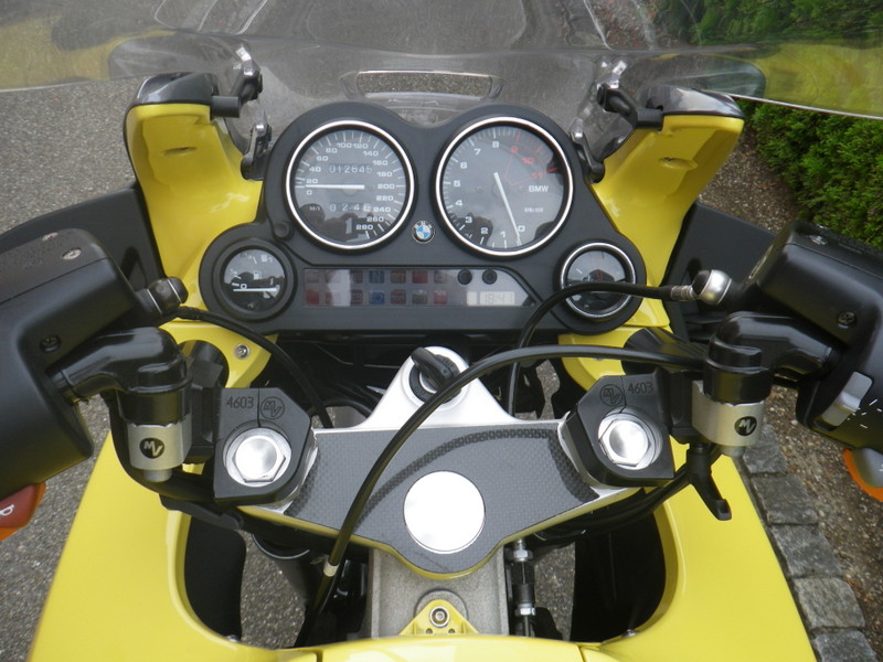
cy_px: 331
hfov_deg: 52.6
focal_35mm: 35
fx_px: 893
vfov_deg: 40.7
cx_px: 442
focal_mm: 6.2
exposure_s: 1/80
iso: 64
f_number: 3.8
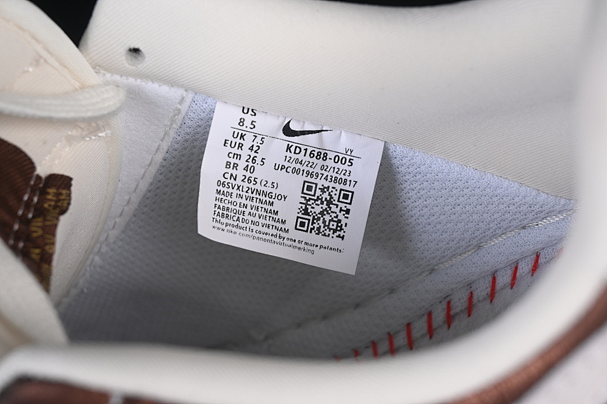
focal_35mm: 75
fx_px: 1264
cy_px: 202
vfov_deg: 18.2
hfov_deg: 27.0
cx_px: 304
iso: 160
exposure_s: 1/60
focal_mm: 50
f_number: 7.1
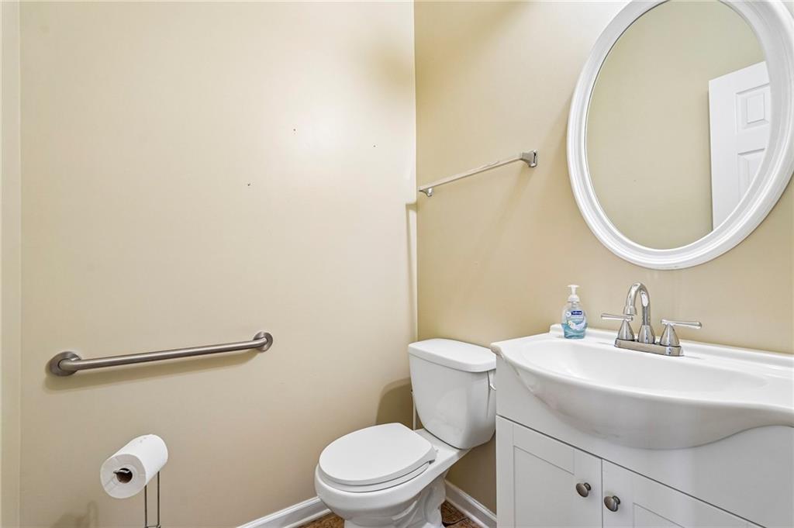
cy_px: 264
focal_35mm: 16
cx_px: 397
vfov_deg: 72.0
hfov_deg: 95.0
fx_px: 364
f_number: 8
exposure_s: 1/13
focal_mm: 16.5
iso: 800
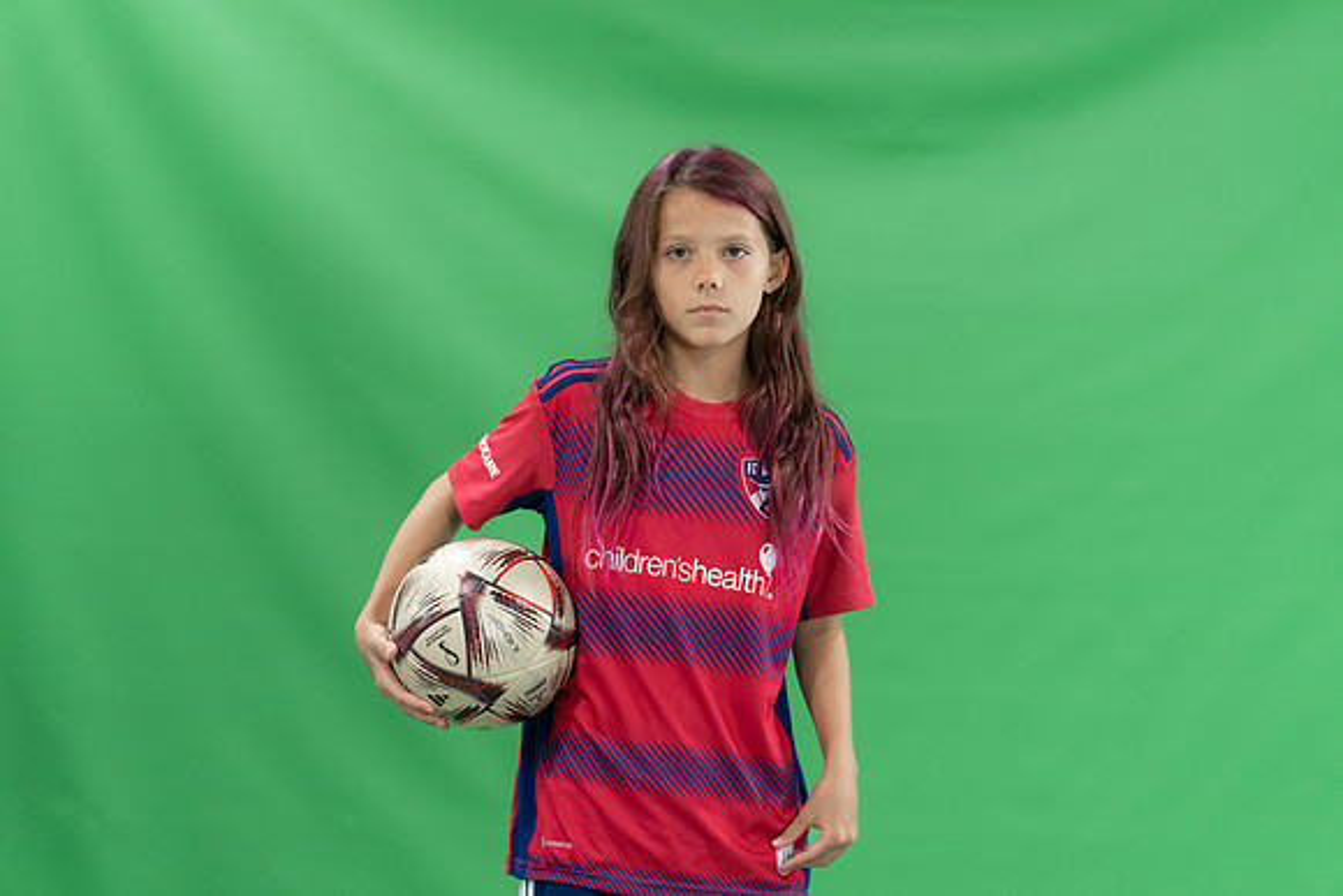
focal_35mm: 140
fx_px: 5224
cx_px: 672
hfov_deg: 14.7
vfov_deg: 9.8
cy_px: 448
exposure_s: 1/250
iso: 1000
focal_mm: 140
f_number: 2.8
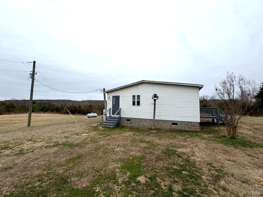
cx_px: 132
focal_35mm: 14
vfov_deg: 85.7
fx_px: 106
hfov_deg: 102.1
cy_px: 98
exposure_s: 1/770
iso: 32
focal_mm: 2.22
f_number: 2.2
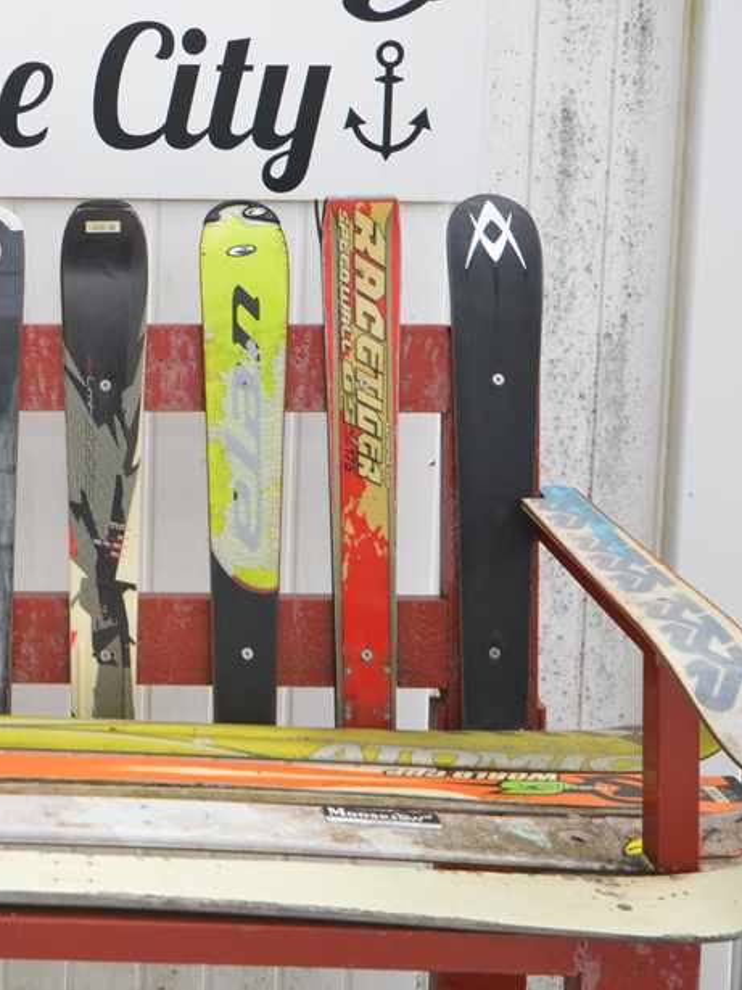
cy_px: 323
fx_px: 1715
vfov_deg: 31.9
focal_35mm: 60
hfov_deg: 22.9
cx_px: -77
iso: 100
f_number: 8
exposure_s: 1/200
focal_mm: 20
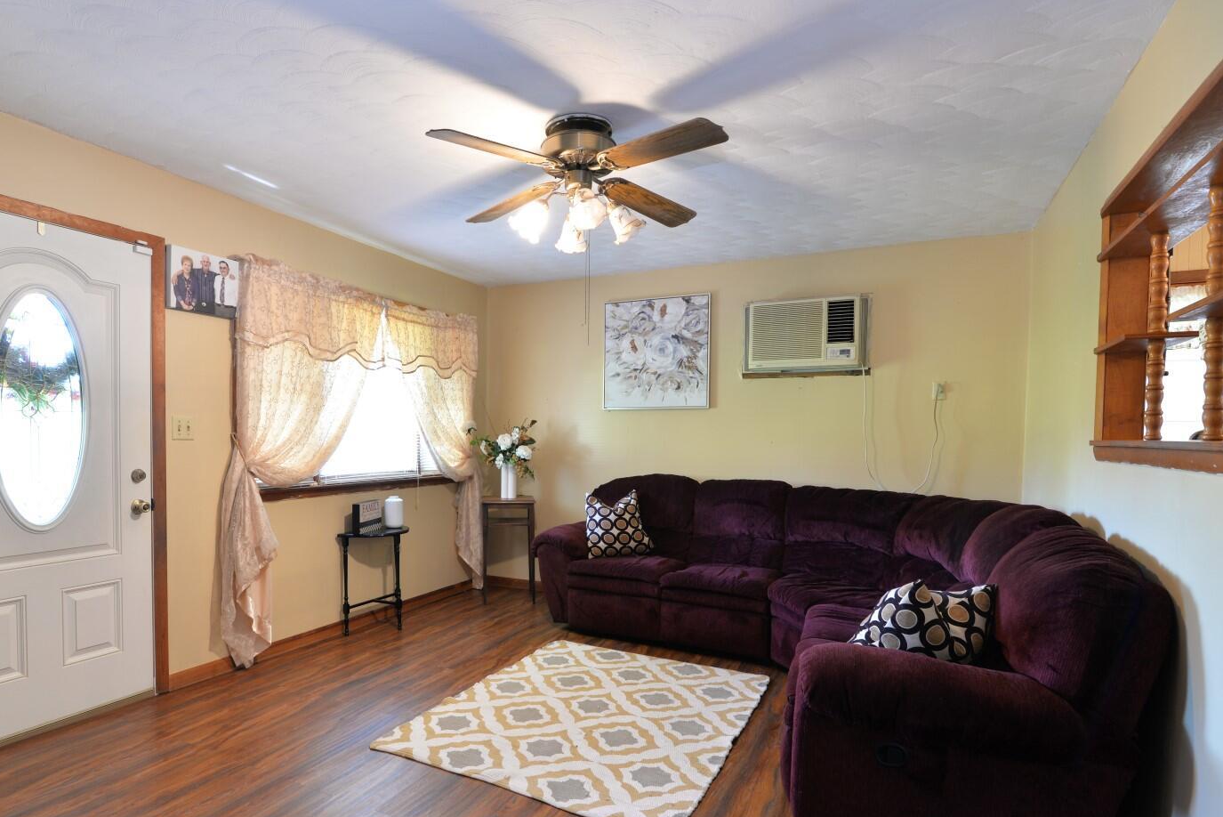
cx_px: 549
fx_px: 680
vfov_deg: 61.8
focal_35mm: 20
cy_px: 451
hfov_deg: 83.7
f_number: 7.1
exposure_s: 1/1.3
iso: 200
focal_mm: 17
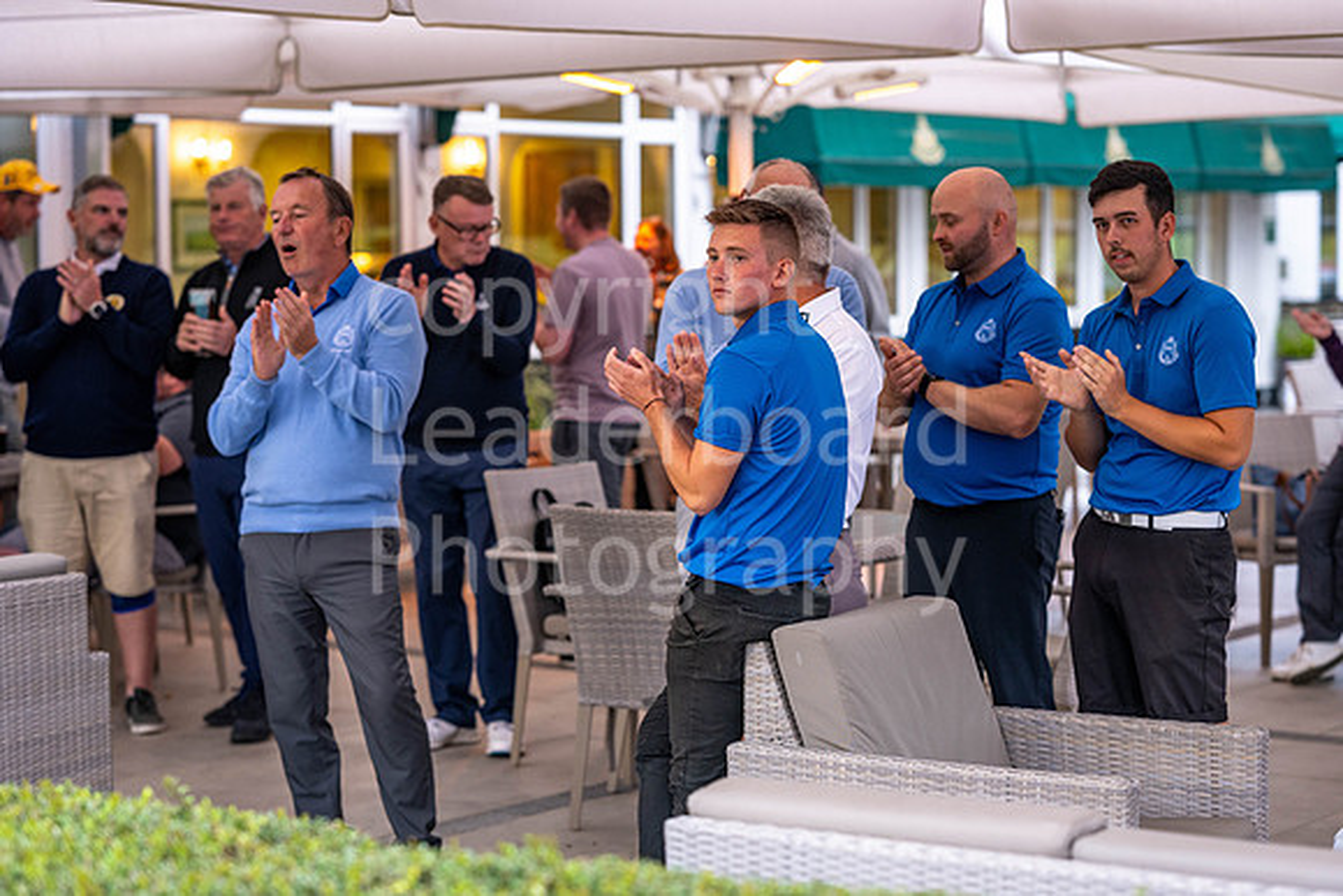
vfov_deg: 16.1
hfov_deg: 23.9
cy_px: 448
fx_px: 3172
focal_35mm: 85
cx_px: 672
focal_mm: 85
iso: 320
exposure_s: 1/160
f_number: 2.8
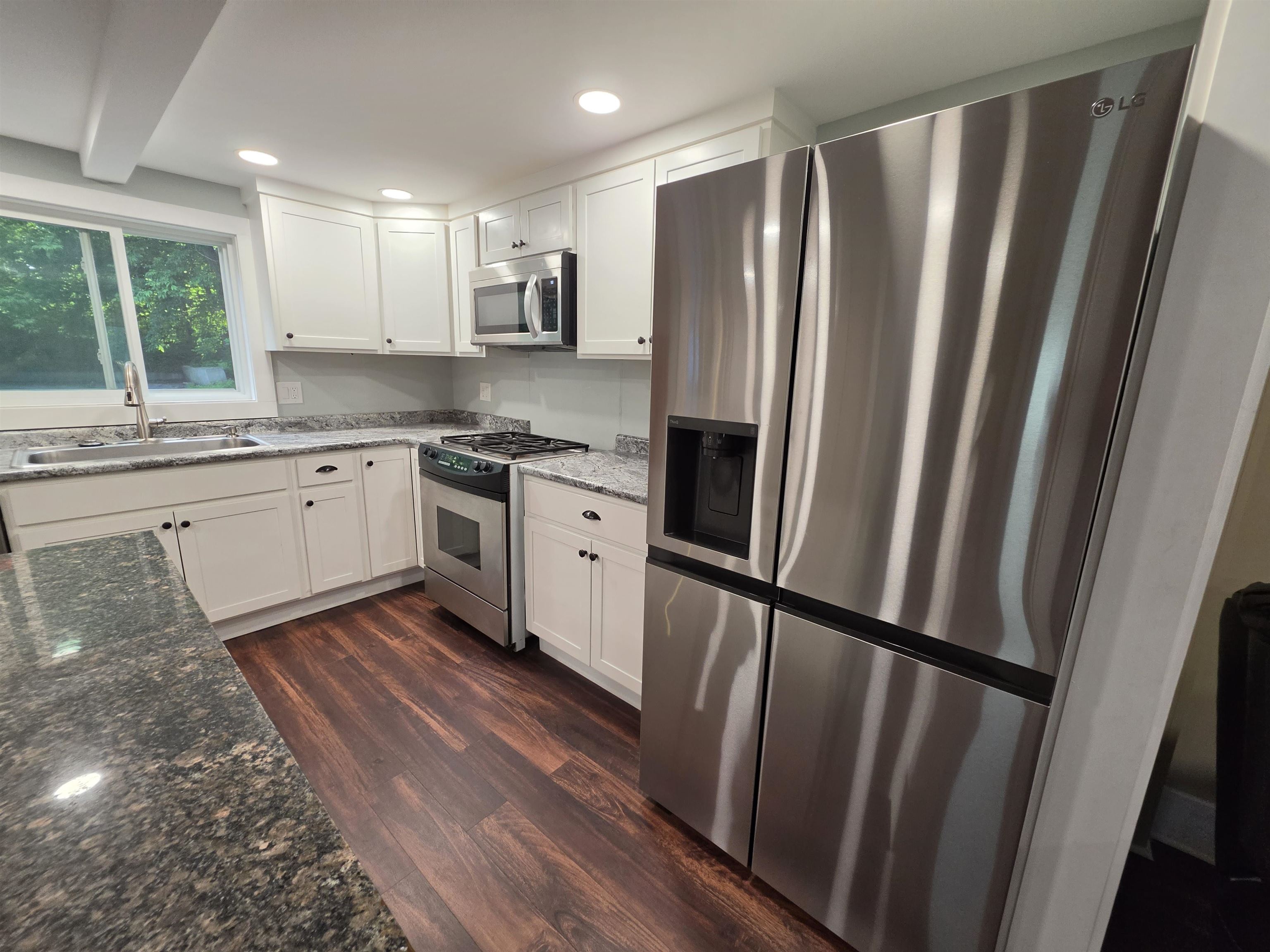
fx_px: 477
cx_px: 635
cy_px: 476
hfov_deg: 106.2
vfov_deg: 89.9
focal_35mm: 13
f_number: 1.9
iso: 160
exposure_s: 1/120
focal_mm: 2.2
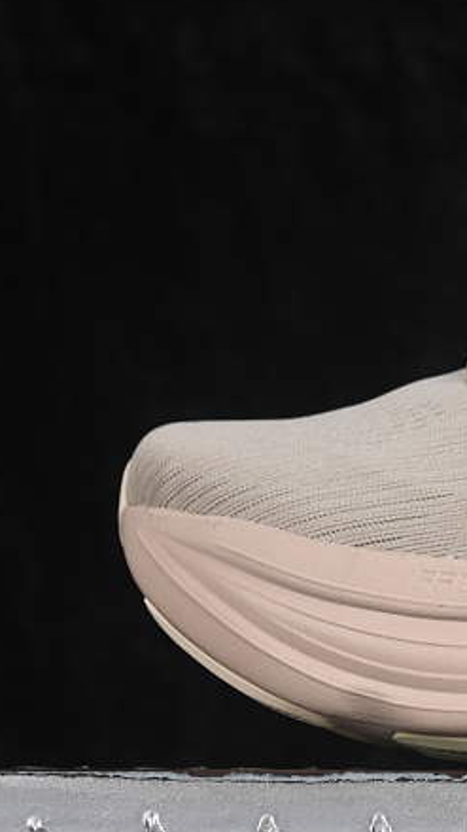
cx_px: 798
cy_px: 350
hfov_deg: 6.2
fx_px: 4255
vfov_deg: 11.2
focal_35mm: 193
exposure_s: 1/80
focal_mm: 50
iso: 160
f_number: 8
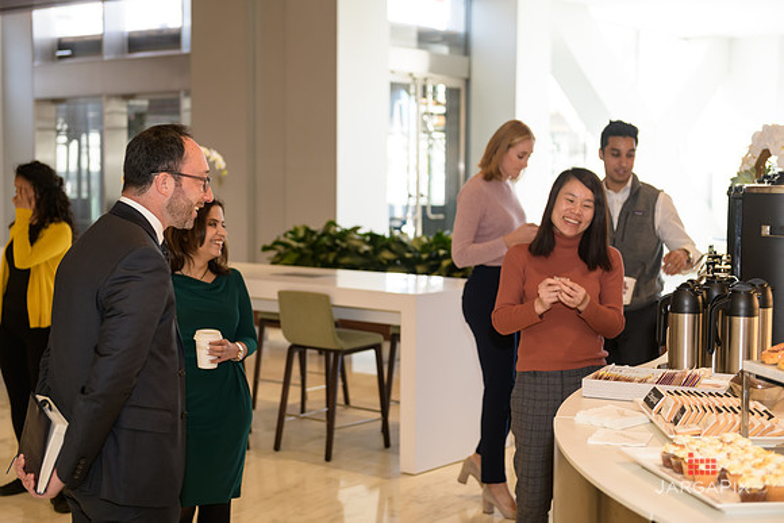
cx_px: 392
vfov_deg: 24.2
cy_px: 262
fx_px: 1220
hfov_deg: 35.6
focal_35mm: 56
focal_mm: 56
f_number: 3.2
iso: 400
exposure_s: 1/125
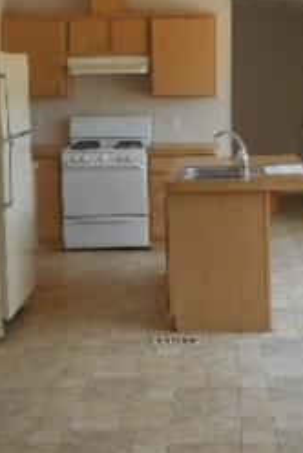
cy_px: 110
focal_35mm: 67
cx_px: 199
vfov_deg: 29.5
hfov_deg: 20.3
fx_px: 843
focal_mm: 4.5
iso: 80
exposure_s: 1/80
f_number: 3.7
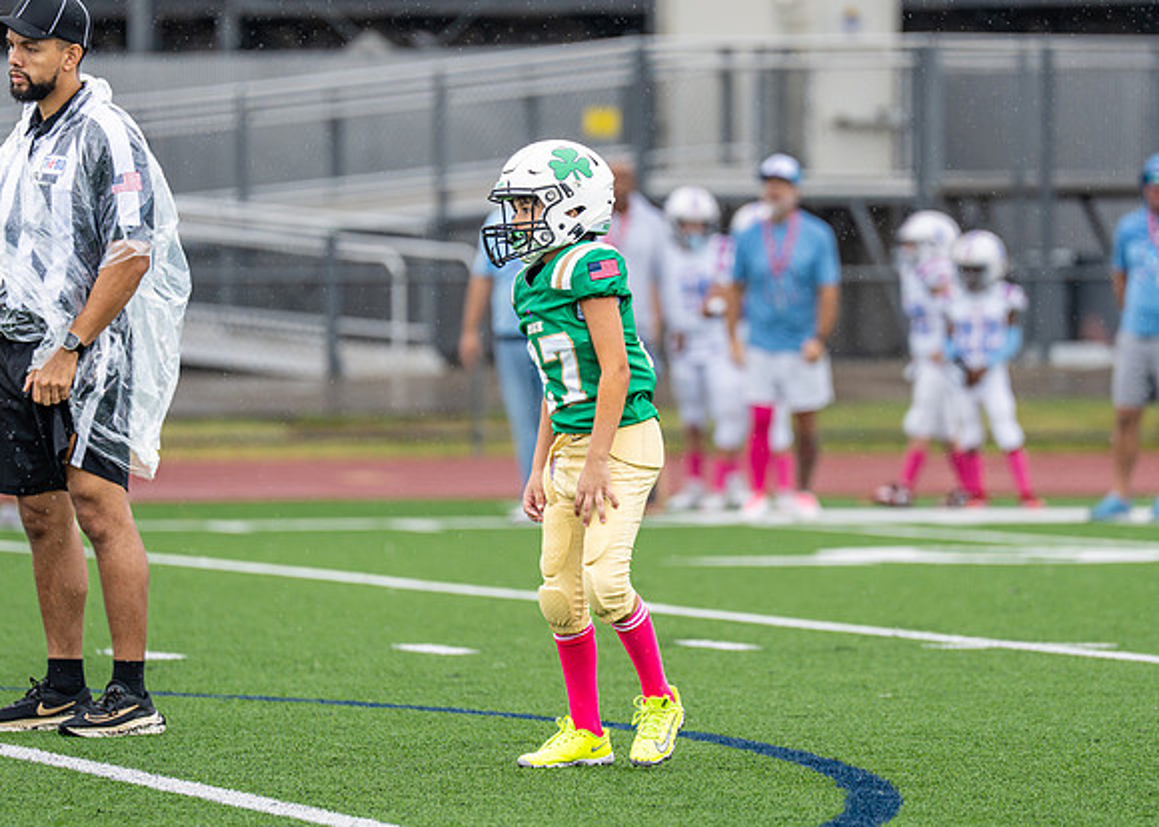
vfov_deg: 4.4
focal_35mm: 328
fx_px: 10783
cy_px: 402
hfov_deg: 6.2
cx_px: 660
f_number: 2.8
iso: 400
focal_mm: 200
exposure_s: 1/1000
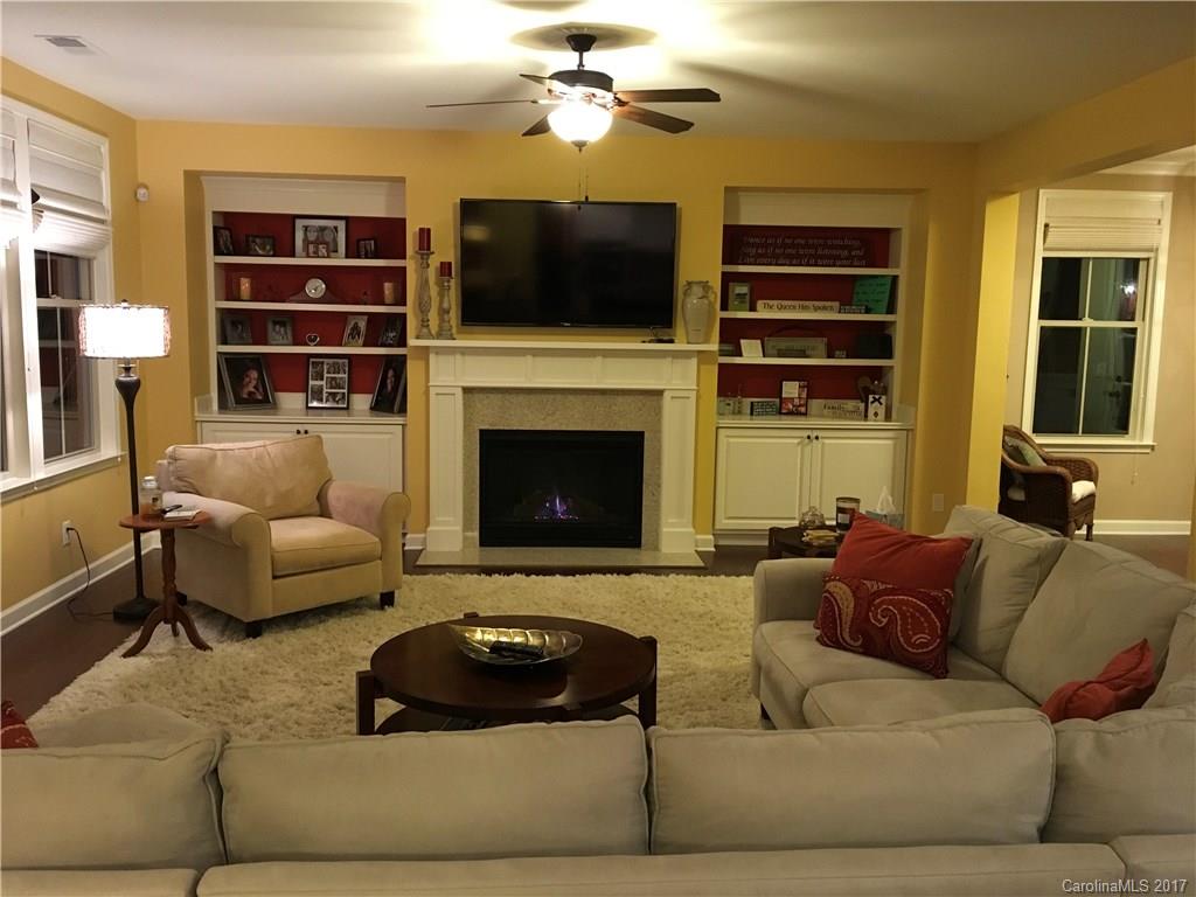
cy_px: 448
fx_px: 1002
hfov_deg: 61.7
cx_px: 598
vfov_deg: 48.2
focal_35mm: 29
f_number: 2.2
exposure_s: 1/15
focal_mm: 4.15
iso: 250
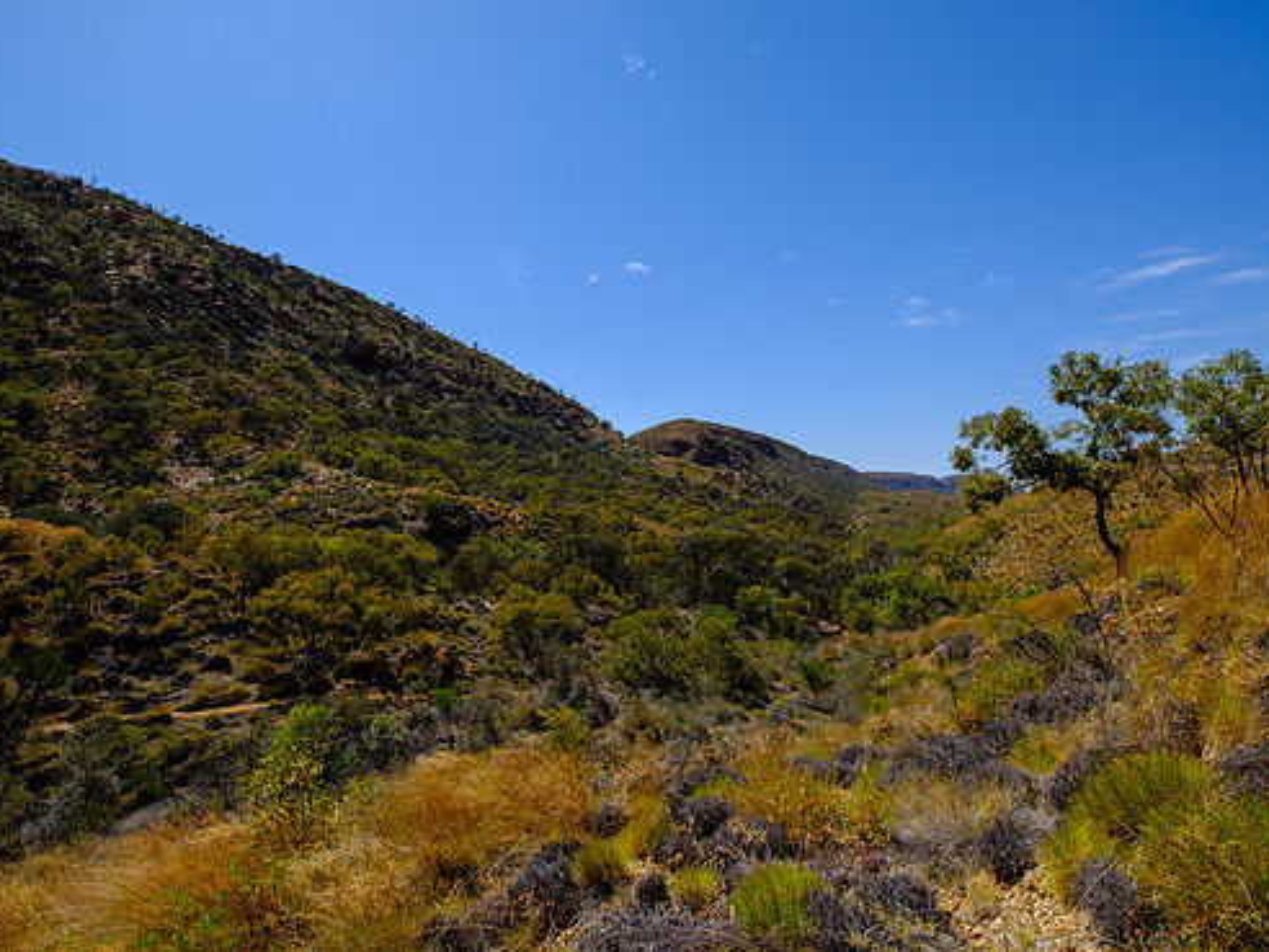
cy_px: 455
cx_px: 606
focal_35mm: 17
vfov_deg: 74.7
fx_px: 623
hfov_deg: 91.0
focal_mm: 10
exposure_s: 1/550
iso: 200
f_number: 8
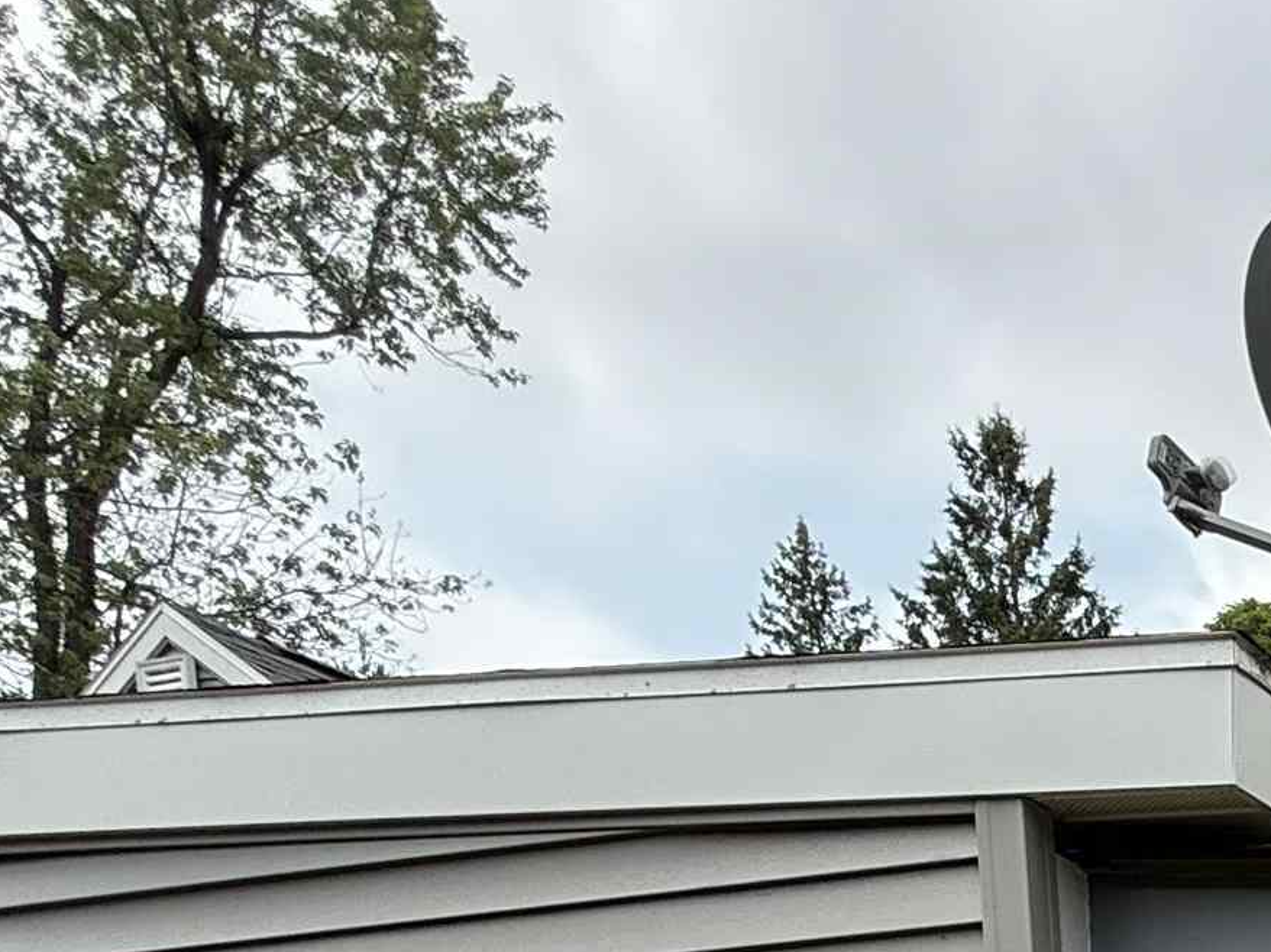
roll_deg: +2.4
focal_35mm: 49
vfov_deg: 22.9
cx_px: 1895
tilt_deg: -1.8
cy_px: 1496
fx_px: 1799
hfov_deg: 27.4
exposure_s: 1/970
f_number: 2.2
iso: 50
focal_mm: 2.22
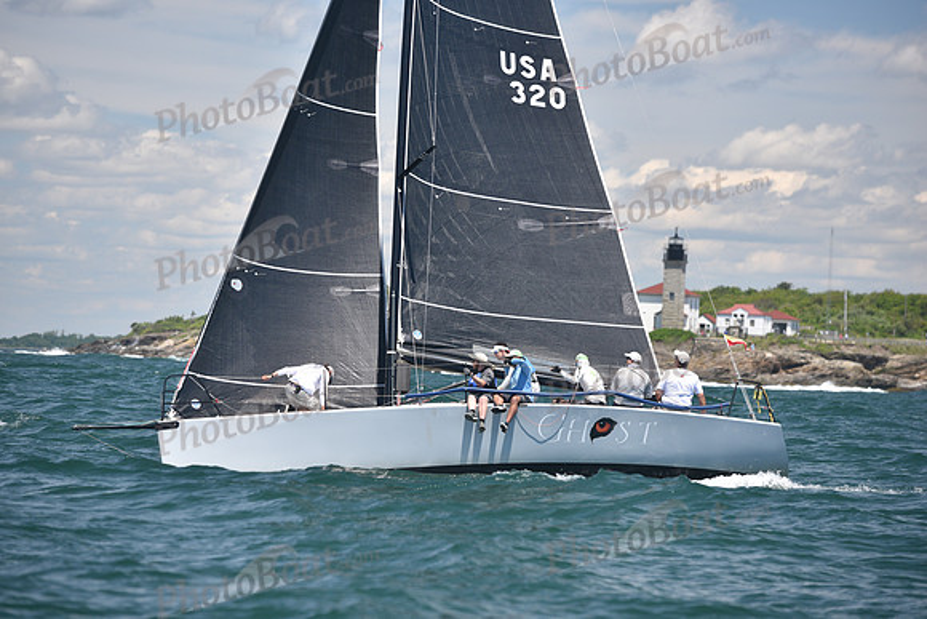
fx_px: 4250
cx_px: 464
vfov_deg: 8.3
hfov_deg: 12.4
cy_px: 310
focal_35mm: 165
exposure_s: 1/800
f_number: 4
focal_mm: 165
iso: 200
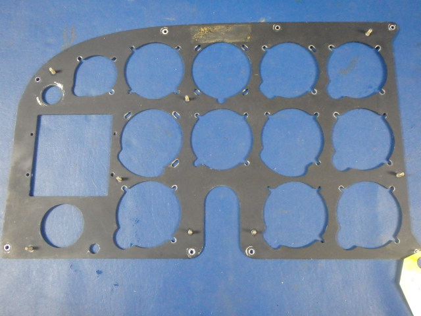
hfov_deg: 63.4
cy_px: 158
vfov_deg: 49.7
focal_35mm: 28
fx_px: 341
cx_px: 210
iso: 1600
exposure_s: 1/30
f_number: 3.9
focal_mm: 5
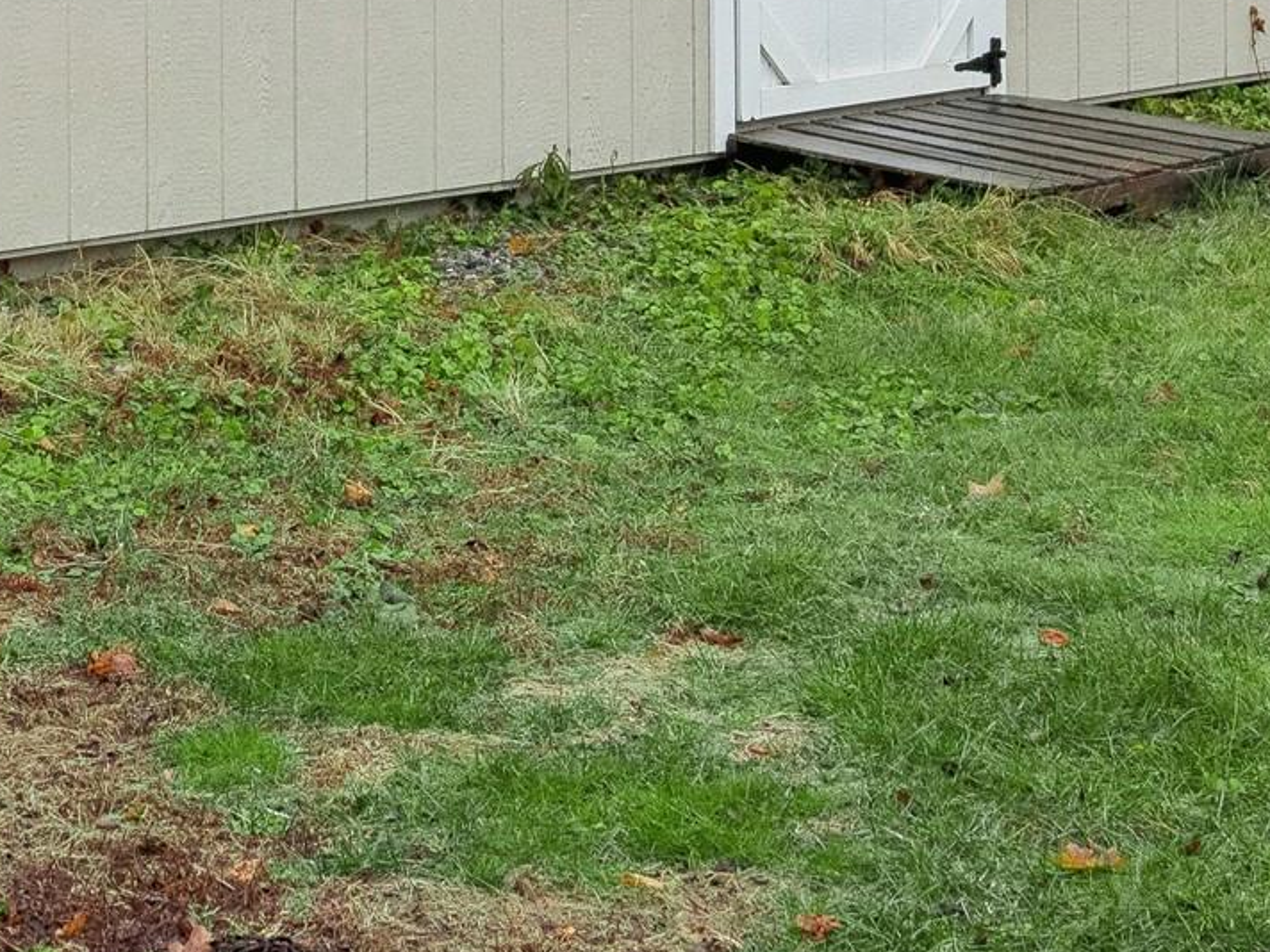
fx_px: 4219
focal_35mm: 115
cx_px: 144
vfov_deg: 12.4
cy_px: -398
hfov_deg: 16.9
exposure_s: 1/60
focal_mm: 20
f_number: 8
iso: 400
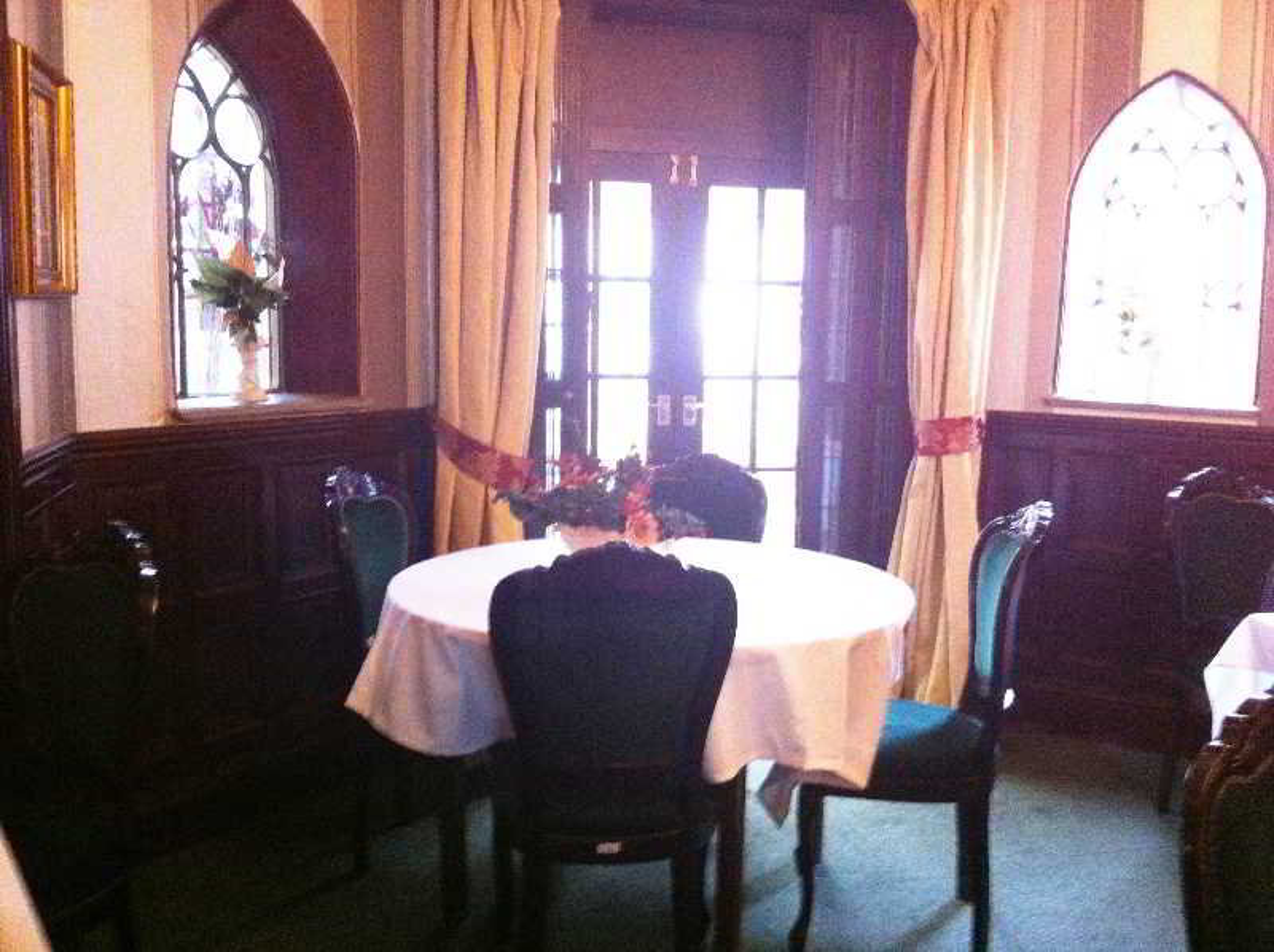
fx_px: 1287
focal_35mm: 35
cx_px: 637
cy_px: 476
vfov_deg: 40.6
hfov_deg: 52.7
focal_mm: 3.85
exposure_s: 1/17
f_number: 2.8
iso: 400
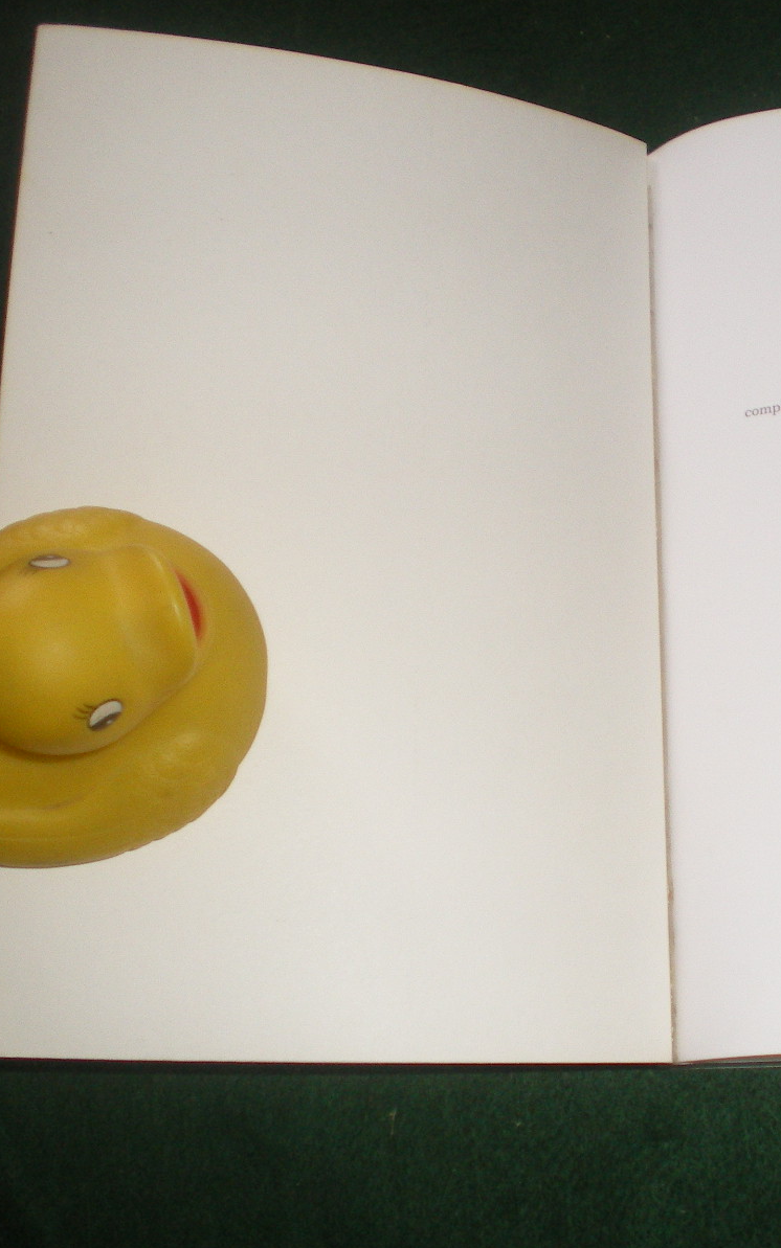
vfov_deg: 37.5
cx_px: 678
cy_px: 625
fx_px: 1838
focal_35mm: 54
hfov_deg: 23.4
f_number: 3.1
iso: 200
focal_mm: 6.3
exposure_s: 1/50
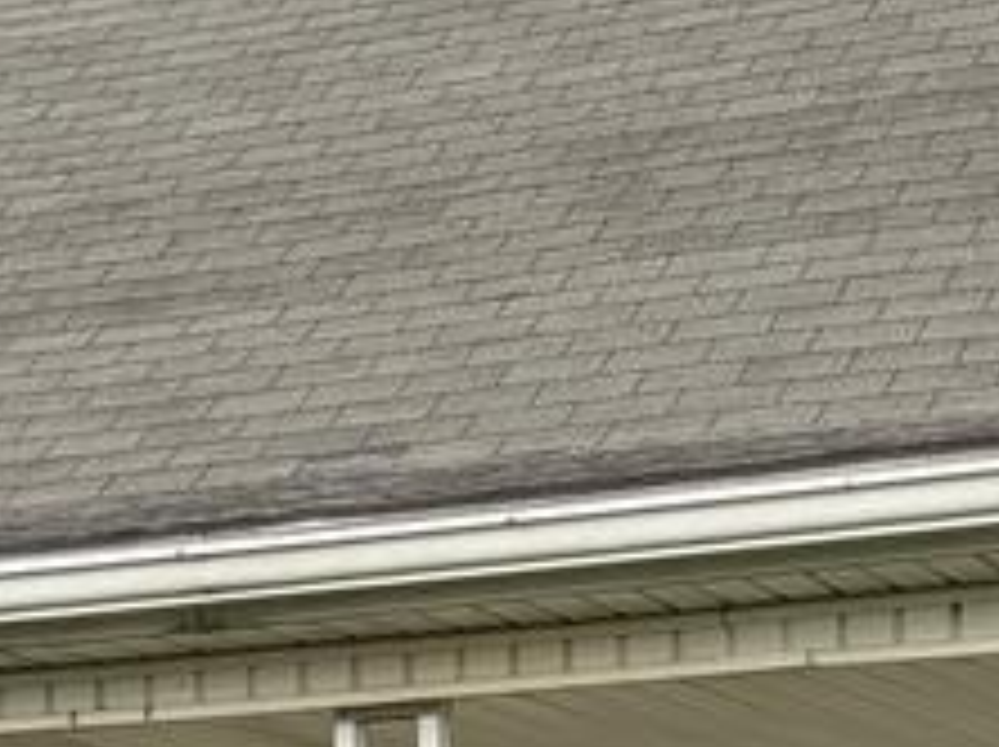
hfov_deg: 11.6
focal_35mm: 169
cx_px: 860
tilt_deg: +4.8
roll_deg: +1.1
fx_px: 4872
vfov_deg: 8.6
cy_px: 1053
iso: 64
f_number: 1.6
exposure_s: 1/873
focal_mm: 5.96
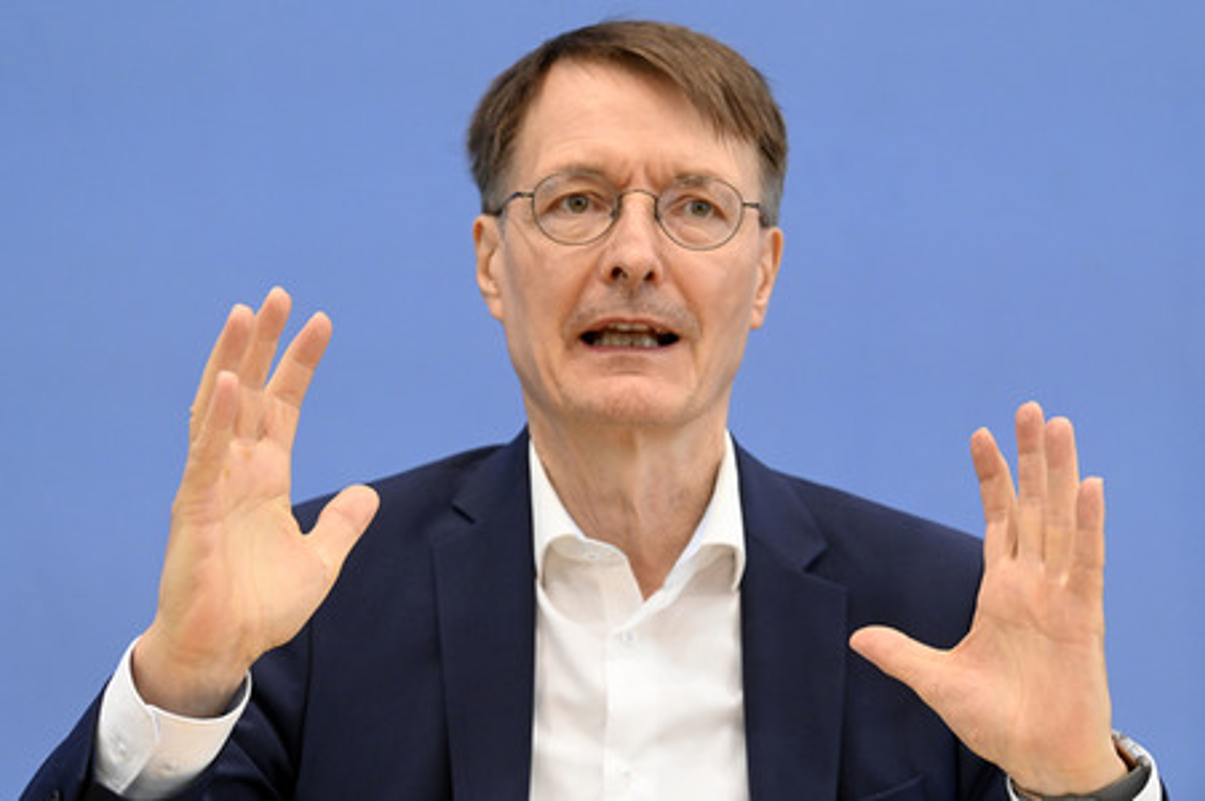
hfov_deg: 15.2
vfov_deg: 10.1
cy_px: 400
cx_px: 602
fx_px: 4515
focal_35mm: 135
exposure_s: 1/640
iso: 5000
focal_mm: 135
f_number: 5.6
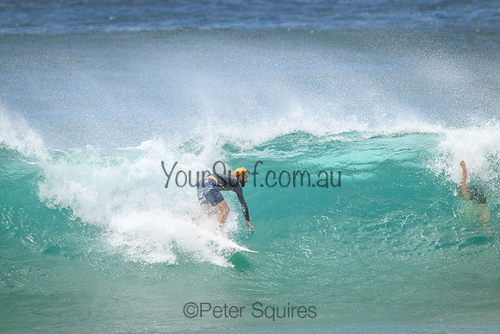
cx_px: 250
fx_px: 11113
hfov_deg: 2.6
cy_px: 167
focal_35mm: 800
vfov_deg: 1.7
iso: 1600
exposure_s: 1/3200
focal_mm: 800
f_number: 11
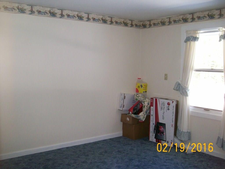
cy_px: 84
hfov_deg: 51.4
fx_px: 234
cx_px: 112
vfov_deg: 39.7
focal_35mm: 36
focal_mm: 6
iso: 140
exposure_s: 1/64
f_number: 2.7
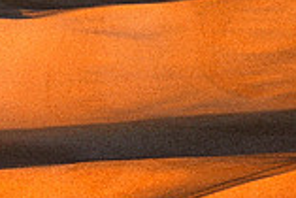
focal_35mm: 289
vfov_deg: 4.8
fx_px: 2378
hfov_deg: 6.9
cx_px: -236
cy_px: 151
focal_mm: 52
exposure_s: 1/13
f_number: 11
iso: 200
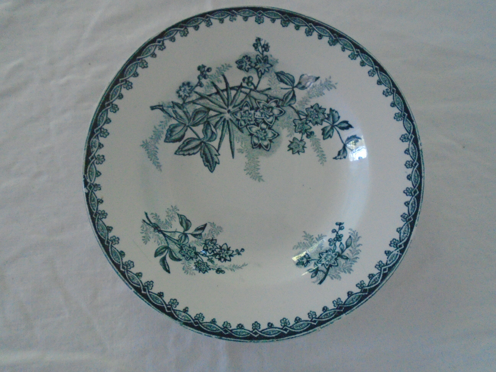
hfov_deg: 67.3
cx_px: 248
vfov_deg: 53.1
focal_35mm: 26
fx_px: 373
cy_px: 186
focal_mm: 4.6
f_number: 3.2
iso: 800
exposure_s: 1/40
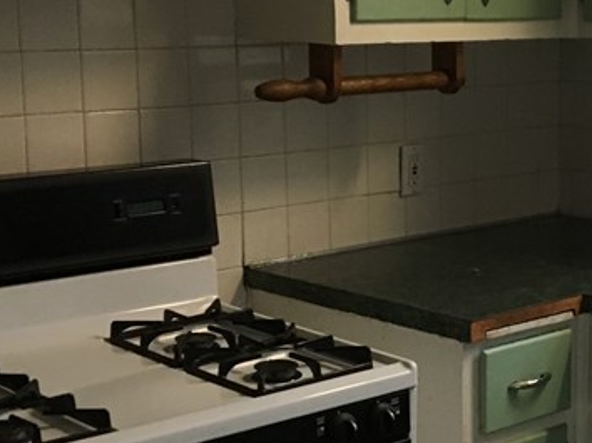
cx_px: 564
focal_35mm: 84
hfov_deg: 22.6
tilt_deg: -11.4
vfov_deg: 17.5
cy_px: 254
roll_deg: +0.0
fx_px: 1436
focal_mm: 4.15
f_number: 2.2
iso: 200
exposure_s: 1/30
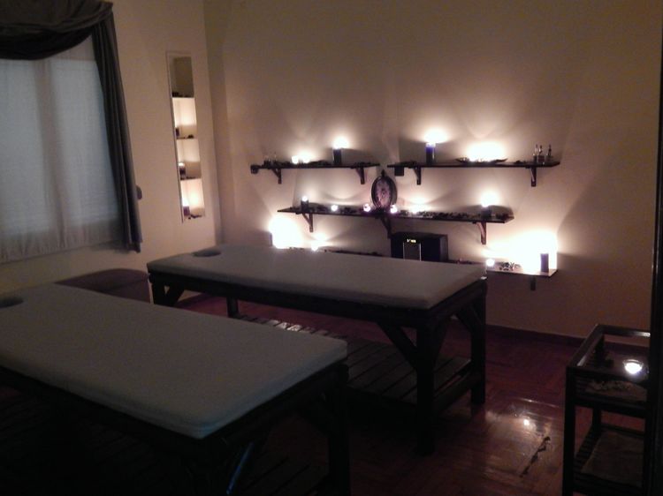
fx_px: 594
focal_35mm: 31
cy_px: 248
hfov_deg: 58.4
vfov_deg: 45.4
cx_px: 332
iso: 800
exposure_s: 1/2
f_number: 3.2
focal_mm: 5.6
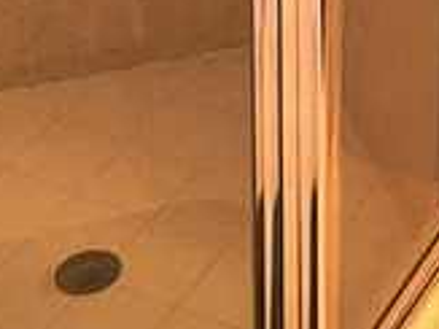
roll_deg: -1.6
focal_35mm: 114
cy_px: -232
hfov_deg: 16.8
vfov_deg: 12.1
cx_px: 455
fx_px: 1445
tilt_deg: -21.8
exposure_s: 1/15
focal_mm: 4.15
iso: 25
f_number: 2.2
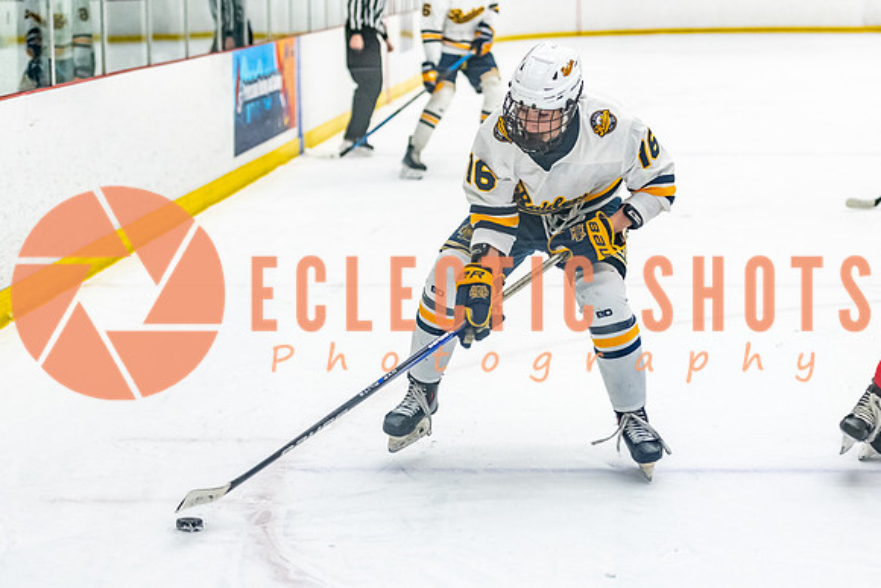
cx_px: 513
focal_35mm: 100
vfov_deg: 13.7
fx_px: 2438
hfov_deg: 20.5
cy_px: 308
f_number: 2.8
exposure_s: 1/800
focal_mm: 75
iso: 3200
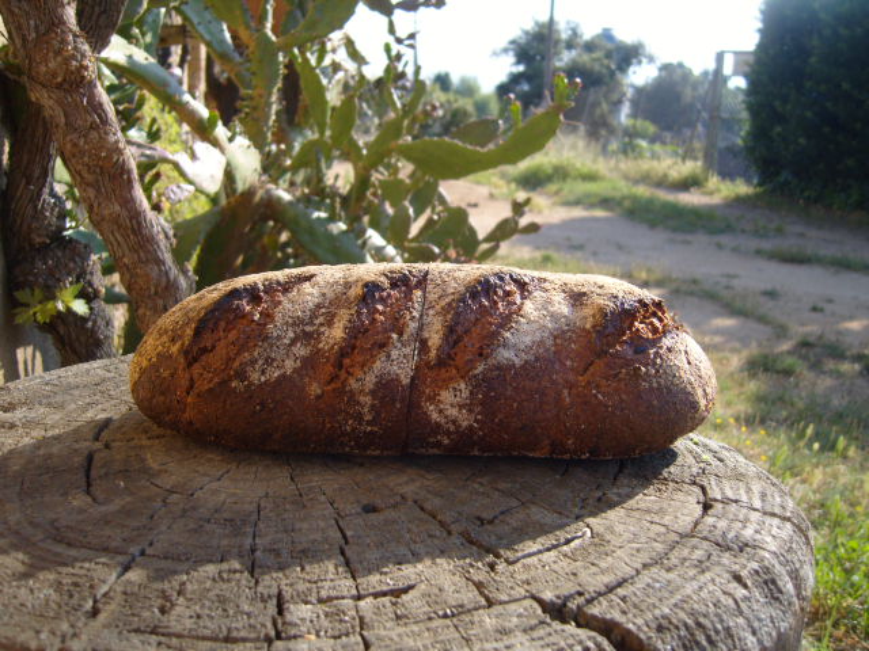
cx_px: 434
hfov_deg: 52.6
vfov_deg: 40.7
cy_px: 326
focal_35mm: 35
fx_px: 879
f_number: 7.1
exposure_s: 1/90
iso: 80
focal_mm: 7.4
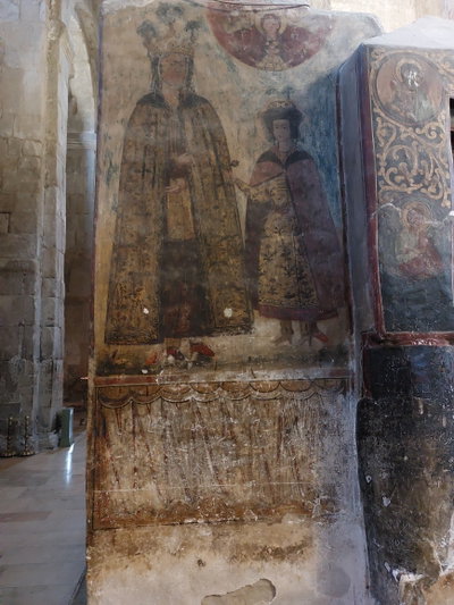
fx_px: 420
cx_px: 227
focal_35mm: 24
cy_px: 302
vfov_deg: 71.6
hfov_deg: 56.8
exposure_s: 1/25
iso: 1250
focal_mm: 5.23
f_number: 1.8
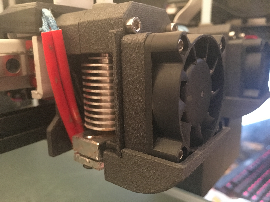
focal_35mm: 29
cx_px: 135
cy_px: 101
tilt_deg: -12.3
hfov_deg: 61.7
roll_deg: +1.3
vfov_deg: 48.2
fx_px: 226
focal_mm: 4.15
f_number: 2.2
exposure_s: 1/17
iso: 800
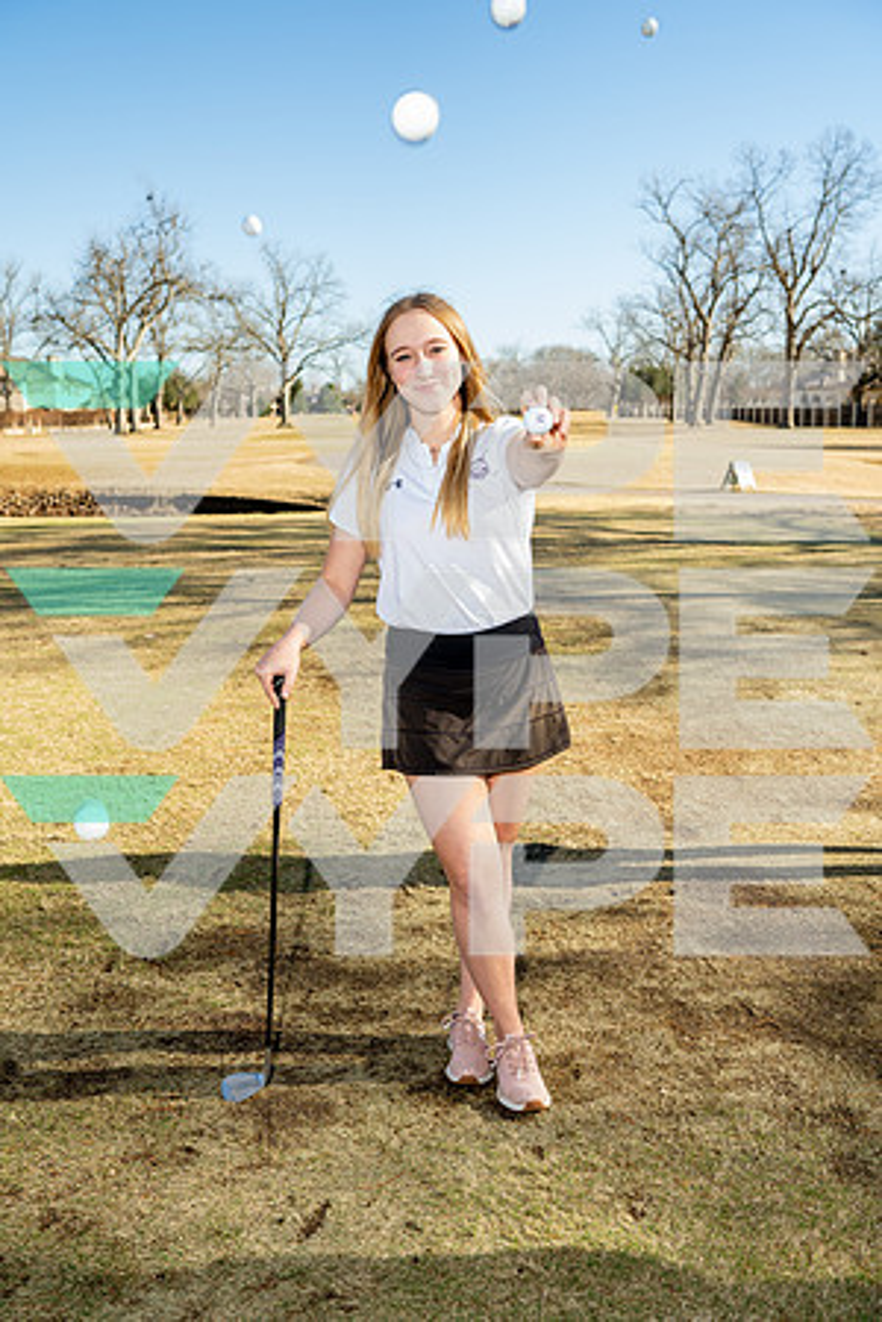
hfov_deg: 37.9
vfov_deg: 54.4
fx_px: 1286
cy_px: 661
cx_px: 441
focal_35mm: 35
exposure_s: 1/250
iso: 64
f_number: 4.5
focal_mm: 35
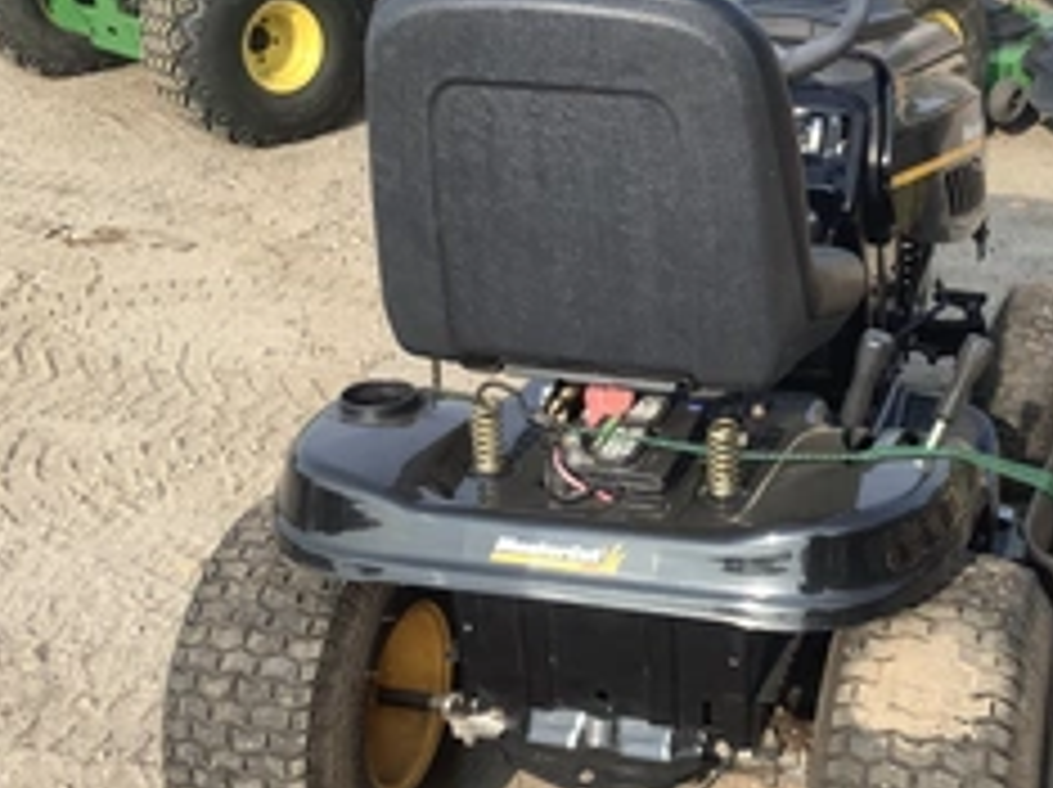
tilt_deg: -25.0
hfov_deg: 35.8
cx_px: 706
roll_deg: +1.3
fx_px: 1611
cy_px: 428
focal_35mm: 53
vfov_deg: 27.5
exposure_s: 1/458
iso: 25
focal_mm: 3.3
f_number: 2.4
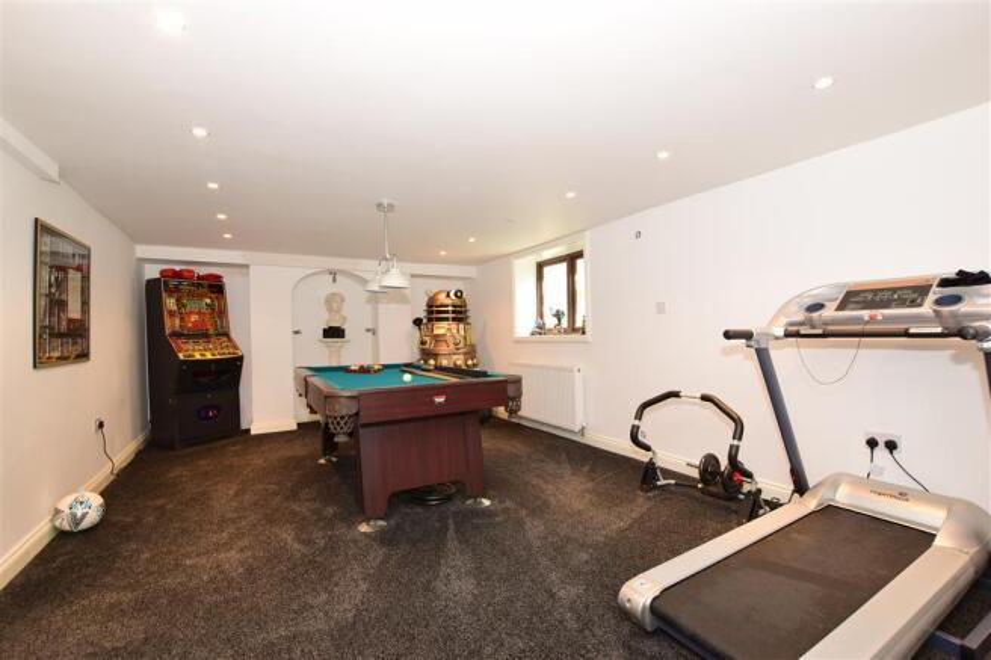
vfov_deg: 77.3
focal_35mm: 15
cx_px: 496
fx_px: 413
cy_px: 330
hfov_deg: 100.4
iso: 400
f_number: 9
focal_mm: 10
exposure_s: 1/8
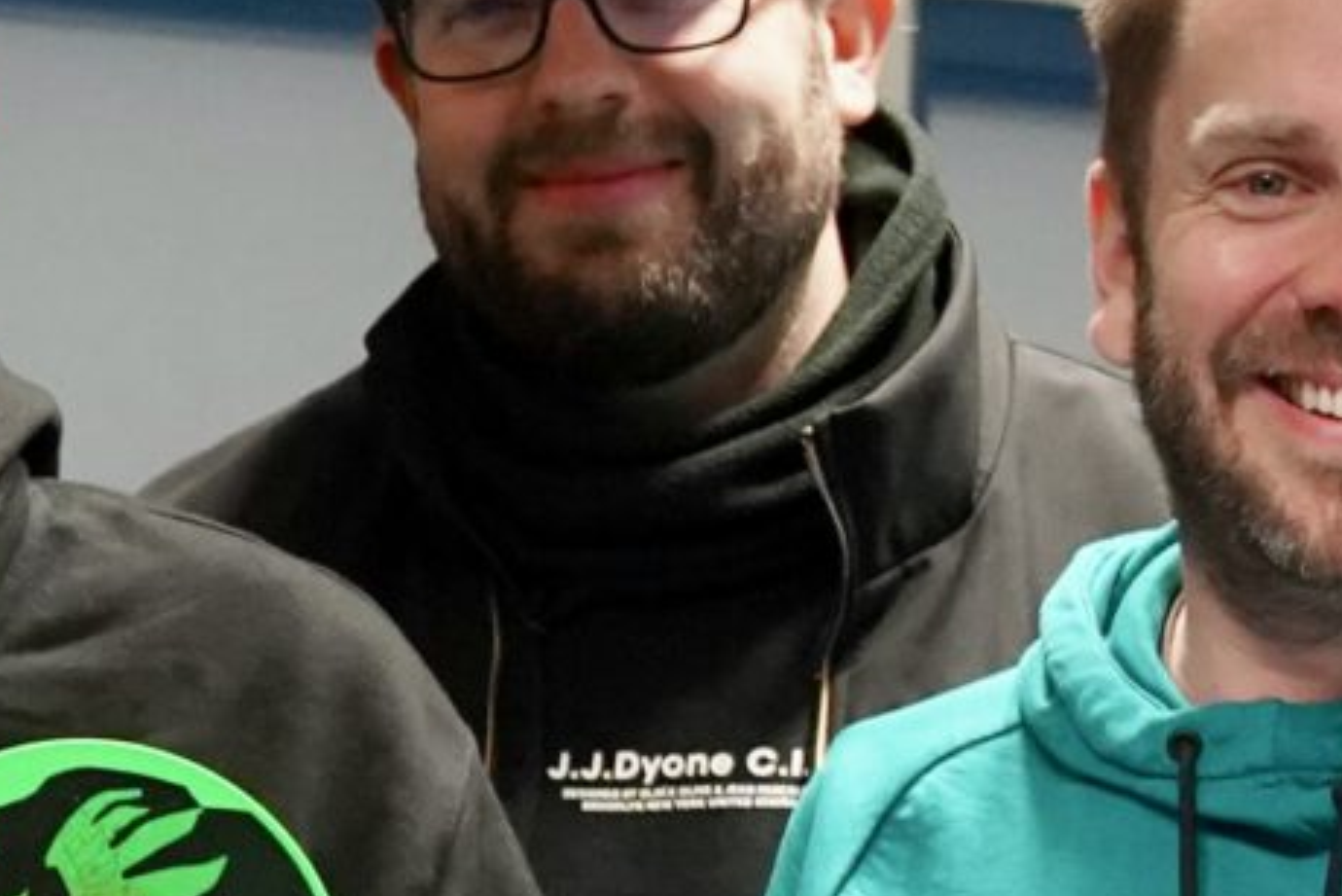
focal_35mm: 217
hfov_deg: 9.0
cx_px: -1158
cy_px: 1165
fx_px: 8091
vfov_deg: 6.3
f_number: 4
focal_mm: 39
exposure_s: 1/160
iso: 4000
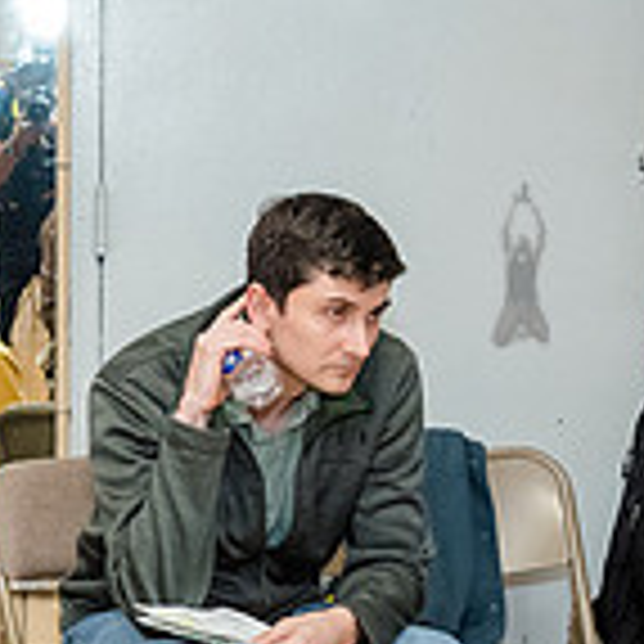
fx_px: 2736
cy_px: 486
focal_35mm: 130
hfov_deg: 13.0
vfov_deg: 13.4
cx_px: -188
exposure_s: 1/200
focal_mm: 34
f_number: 4
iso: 5000
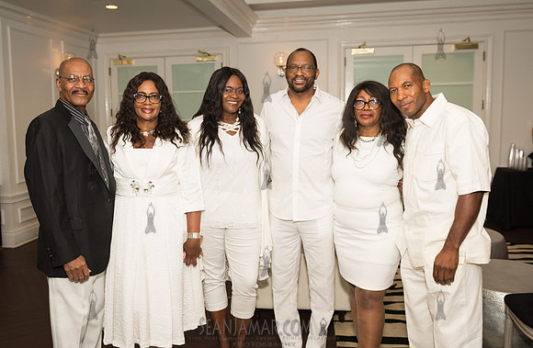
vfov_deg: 39.1
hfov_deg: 56.9
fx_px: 491
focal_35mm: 33
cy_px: 165
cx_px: 242
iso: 1600
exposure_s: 1/400
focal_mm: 29
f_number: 4
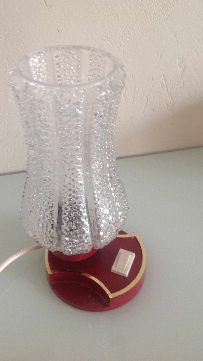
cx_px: 83
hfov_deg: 30.4
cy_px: 178
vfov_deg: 51.6
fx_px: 373
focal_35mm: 39
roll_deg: +2.2
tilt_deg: -43.3
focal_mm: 4.28
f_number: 2.4
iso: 125
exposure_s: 1/15
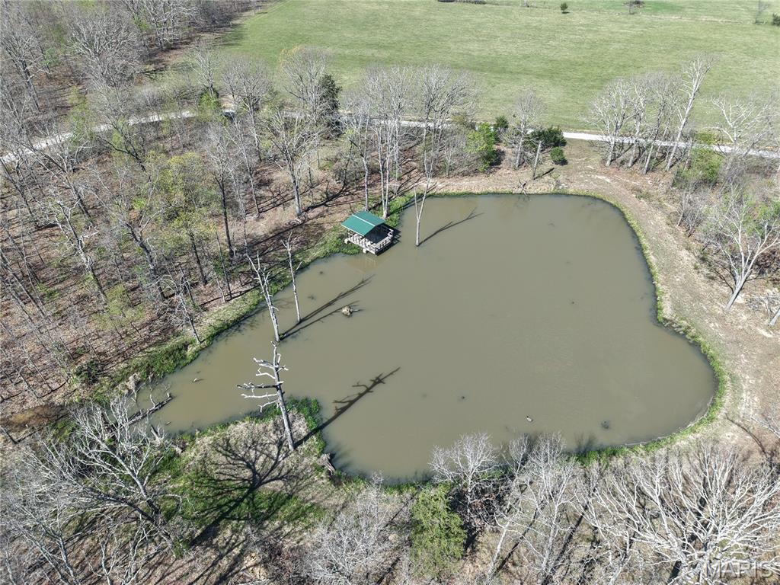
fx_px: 541
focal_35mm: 24
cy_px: 292
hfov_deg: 71.6
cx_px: 390
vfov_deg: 56.8
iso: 100
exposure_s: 1/240
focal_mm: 8.67
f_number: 1.8
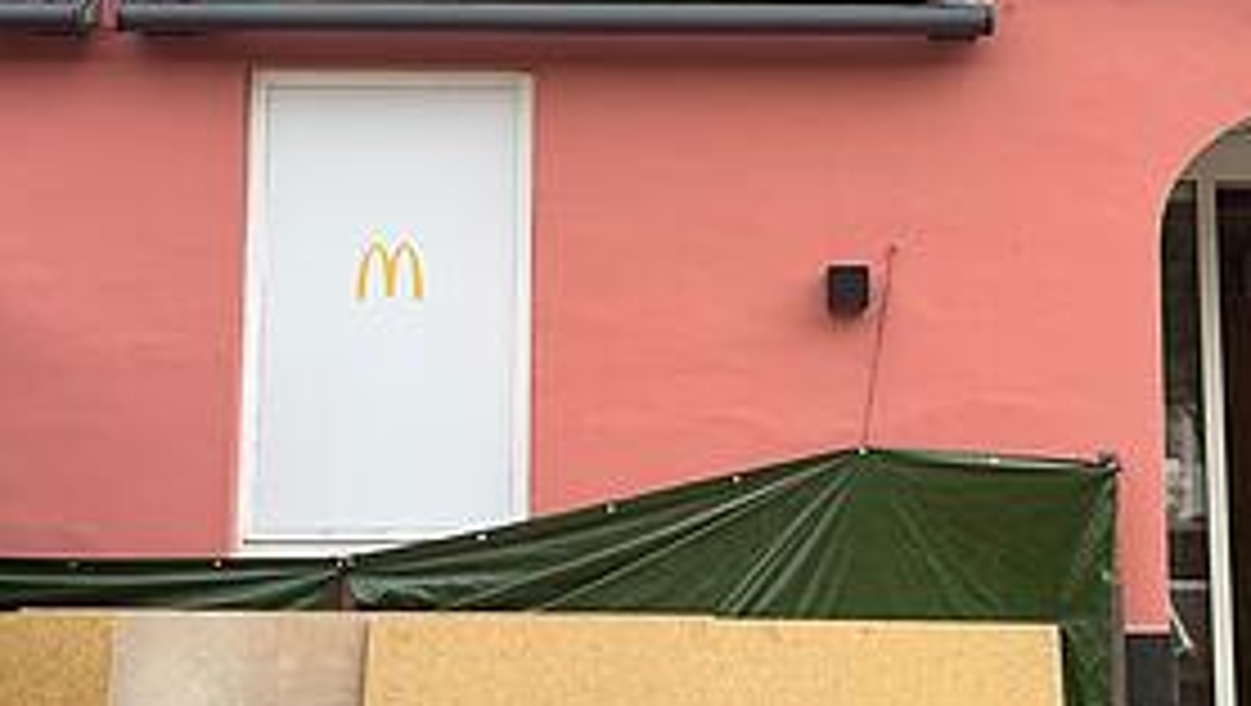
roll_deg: +0.6
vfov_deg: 19.4
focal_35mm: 62
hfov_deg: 33.7
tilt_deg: +8.3
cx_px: 713
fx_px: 2059
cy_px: 245
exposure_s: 1/122
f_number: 1.6
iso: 50
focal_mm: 5.1
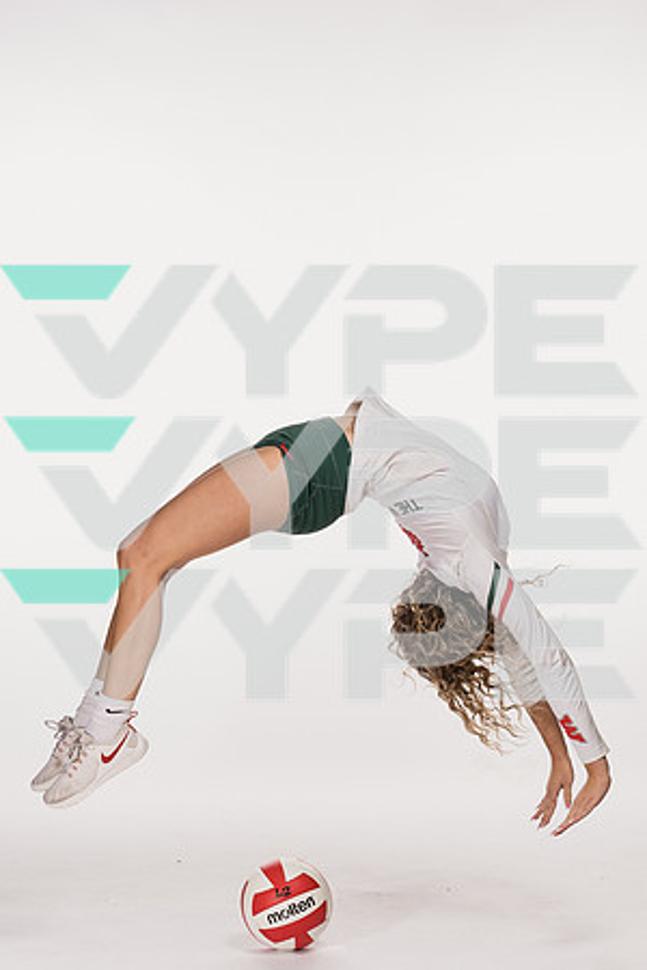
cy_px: 452
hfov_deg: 14.2
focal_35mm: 96
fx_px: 2601
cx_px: 249
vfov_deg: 21.1
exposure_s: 1/250
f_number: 5.6
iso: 400
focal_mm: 57
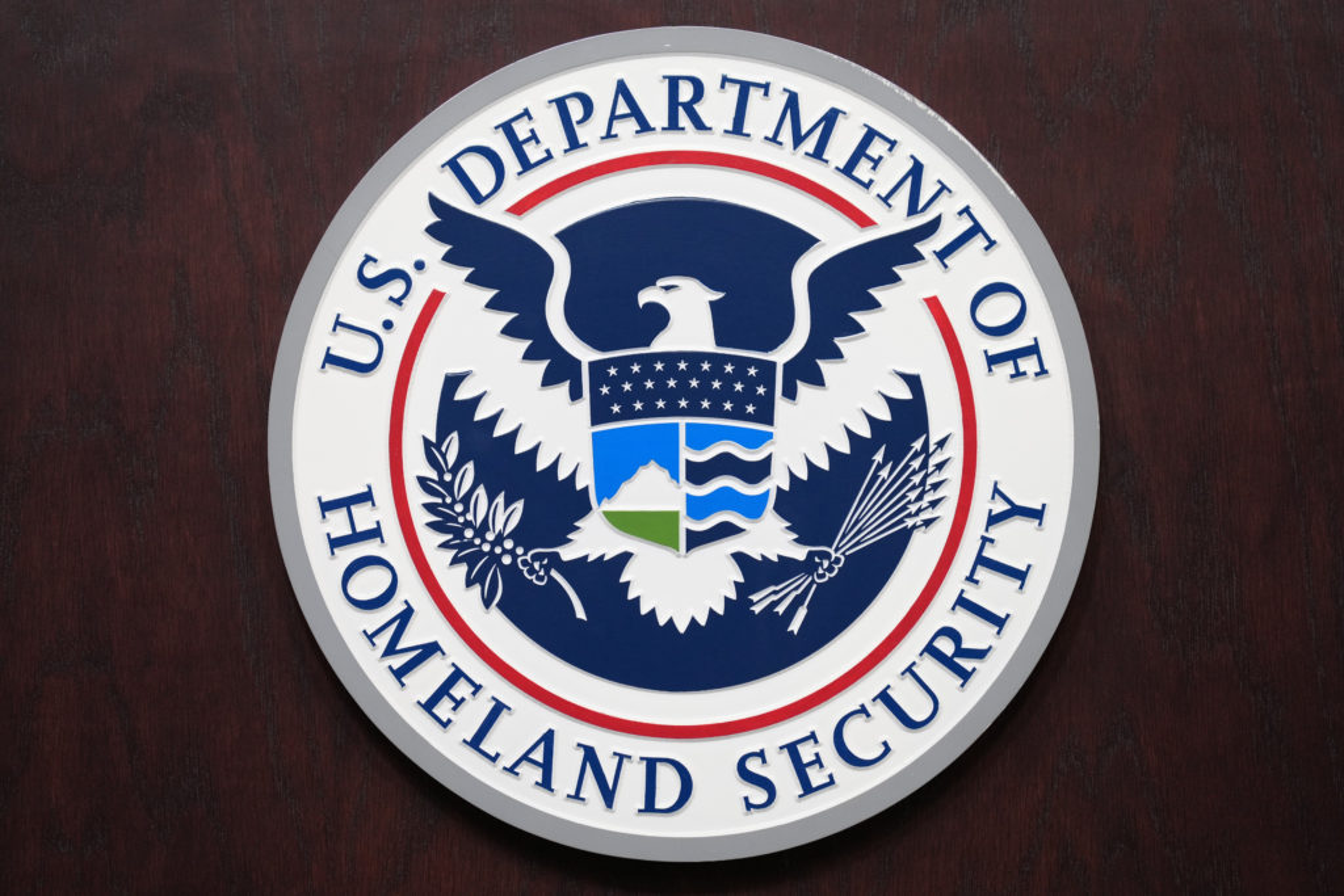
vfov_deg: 7.7
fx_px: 6646
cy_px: 448
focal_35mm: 178
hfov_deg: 11.5
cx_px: 672
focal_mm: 178
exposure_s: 1/250
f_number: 2.8
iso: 2500
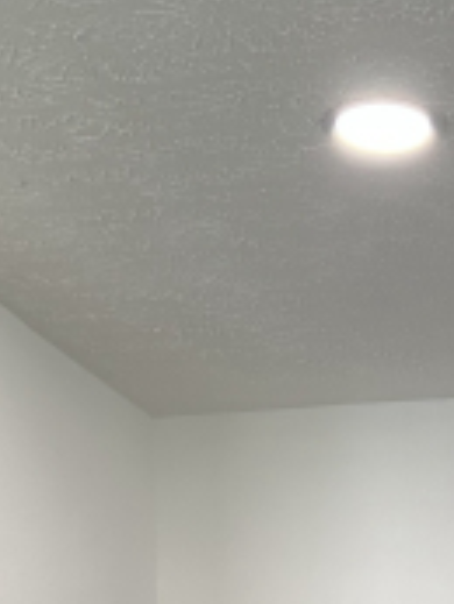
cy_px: 1042
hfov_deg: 14.6
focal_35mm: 100
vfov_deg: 16.7
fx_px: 1747
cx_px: 461
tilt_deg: -2.8
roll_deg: -0.3
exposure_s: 1/120
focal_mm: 5.7
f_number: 1.5
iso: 100
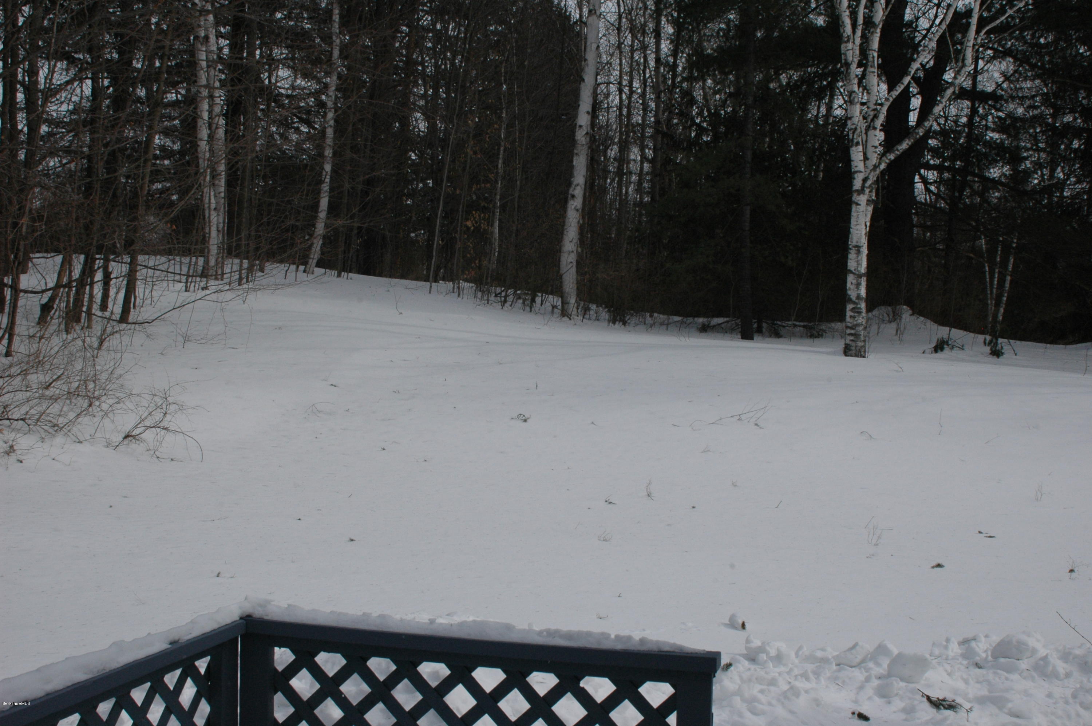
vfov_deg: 31.8
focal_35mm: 42
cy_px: 363
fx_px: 1273
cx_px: 546
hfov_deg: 46.4
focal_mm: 28
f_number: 13
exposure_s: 1/640
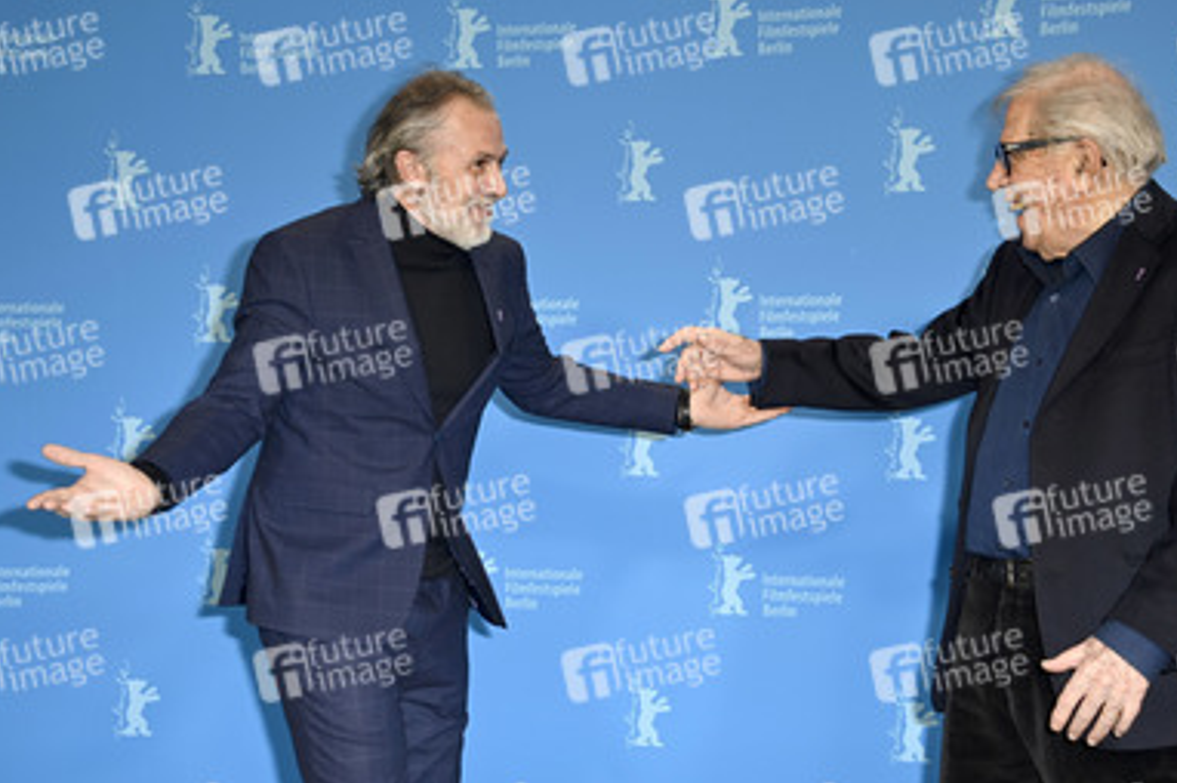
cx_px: 682
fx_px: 1927
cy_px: 435
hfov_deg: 33.9
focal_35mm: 59
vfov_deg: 22.9
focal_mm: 50
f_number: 5
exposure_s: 1/160
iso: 800
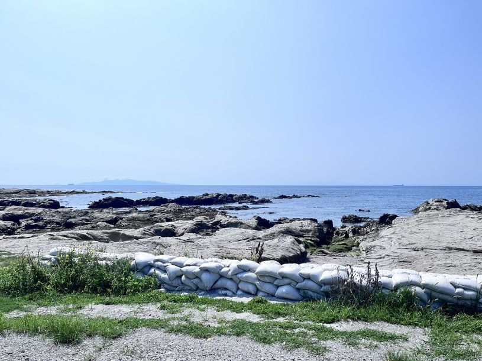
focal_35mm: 26
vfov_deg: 53.1
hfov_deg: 67.3
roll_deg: -0.1
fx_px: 362
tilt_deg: -0.6
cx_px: 241
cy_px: 180
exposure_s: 1/9091
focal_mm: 5.1
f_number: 1.6
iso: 50
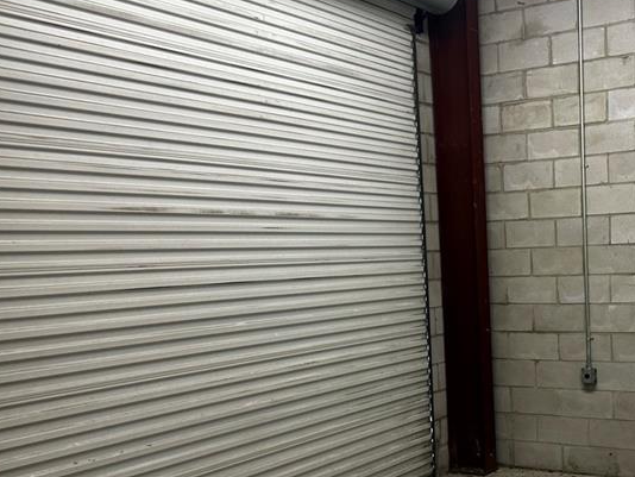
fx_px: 844
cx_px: 543
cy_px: 344
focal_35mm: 46
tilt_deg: -5.2
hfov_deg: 39.0
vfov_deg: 31.1
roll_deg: +1.3
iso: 160
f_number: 1.78
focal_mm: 6.86
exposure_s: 1/60
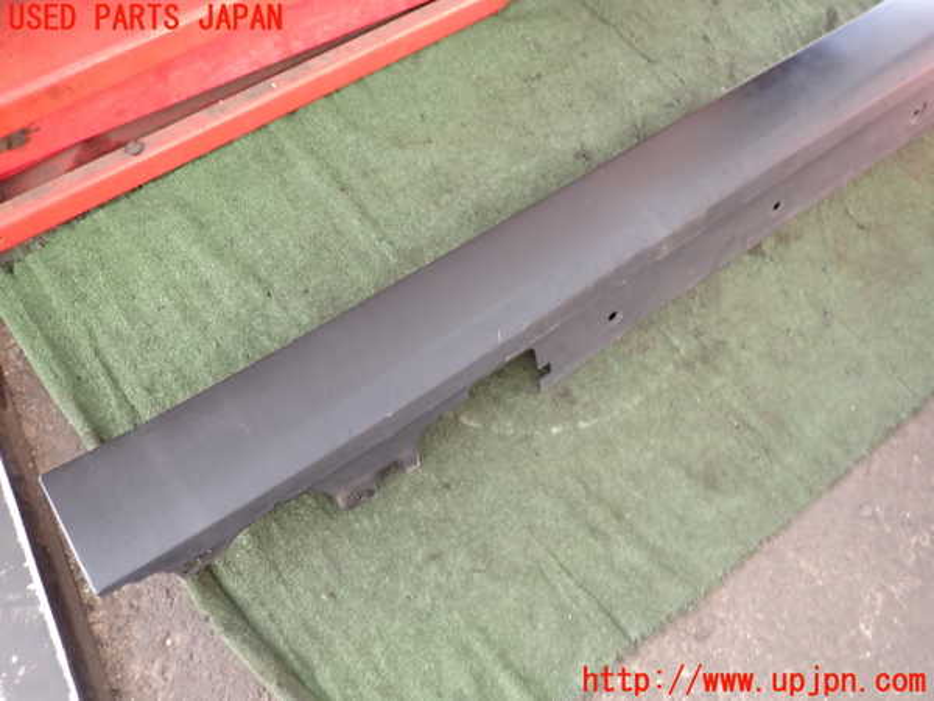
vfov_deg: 54.9
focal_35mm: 25
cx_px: 467
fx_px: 675
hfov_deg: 69.4
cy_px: 350
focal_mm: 4.5
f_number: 2
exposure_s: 1/30
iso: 250
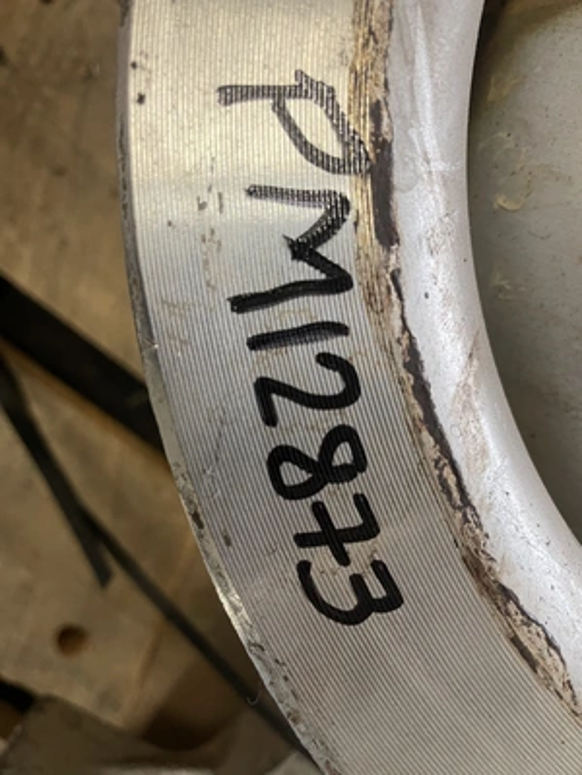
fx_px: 583
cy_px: 388
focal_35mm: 26
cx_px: 291
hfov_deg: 53.1
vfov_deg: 67.3
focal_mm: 5.1
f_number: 1.6
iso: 320
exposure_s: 1/60
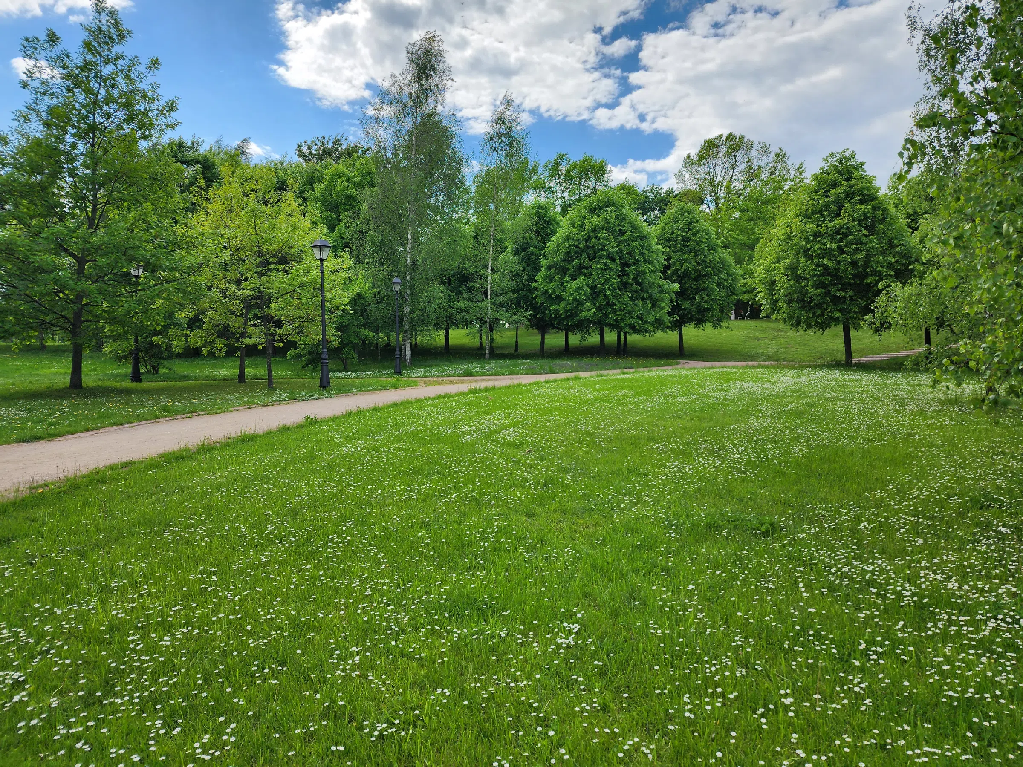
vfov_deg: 58.9
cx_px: 512
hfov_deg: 73.9
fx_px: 680
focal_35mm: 23
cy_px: 384
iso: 12
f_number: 1.8
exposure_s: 1/1050
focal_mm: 6.4
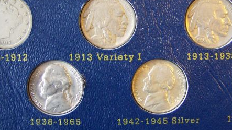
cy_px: 43
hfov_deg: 39.1
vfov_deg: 22.5
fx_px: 326
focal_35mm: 53
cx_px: 134
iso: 200
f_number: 2.8
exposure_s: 1/16.7
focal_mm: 6
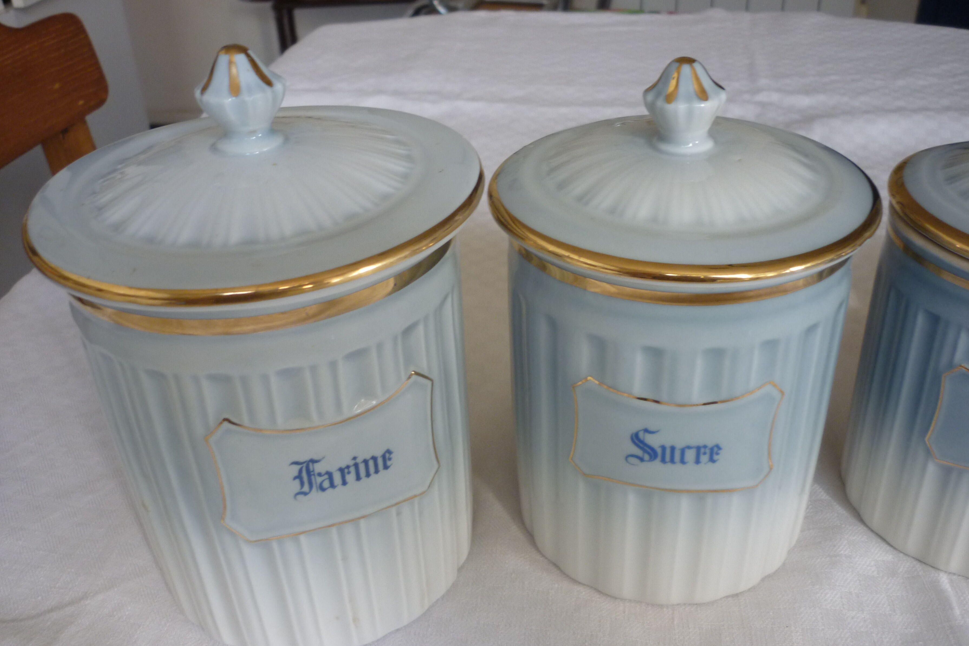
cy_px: 344
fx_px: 942
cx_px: 494
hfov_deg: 54.4
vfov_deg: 37.8
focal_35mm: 35
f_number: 2.8
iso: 125
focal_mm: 5.5
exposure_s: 1/30
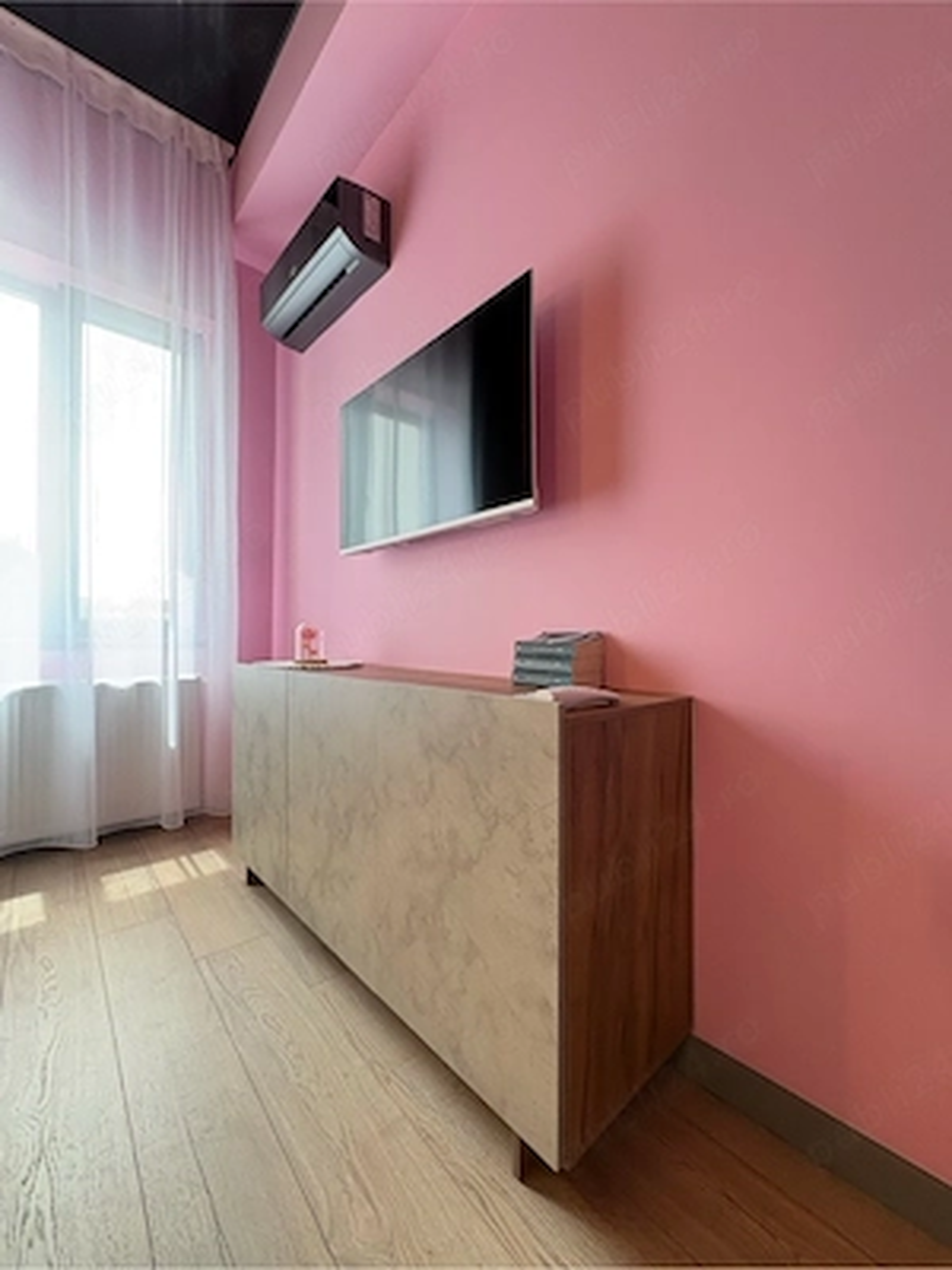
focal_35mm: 14
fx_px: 513
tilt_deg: +1.2
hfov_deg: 85.7
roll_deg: -1.3
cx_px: 476
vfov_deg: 102.1
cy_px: 635
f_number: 2.2
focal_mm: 2.22
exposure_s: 1/70
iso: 250
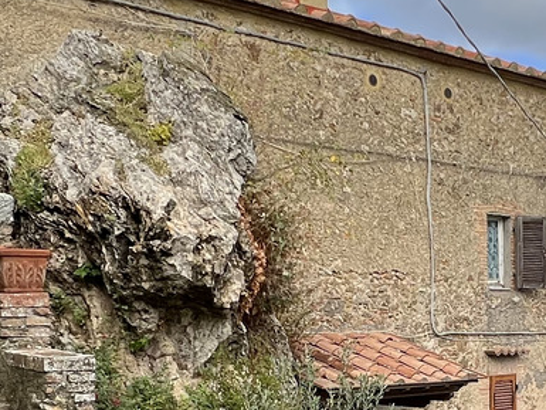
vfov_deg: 26.1
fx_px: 852
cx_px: 464
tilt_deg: -3.6
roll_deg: +1.3
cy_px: 376
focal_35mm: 54
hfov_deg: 34.1
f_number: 1.8
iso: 32
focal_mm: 1.57
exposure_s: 1/927
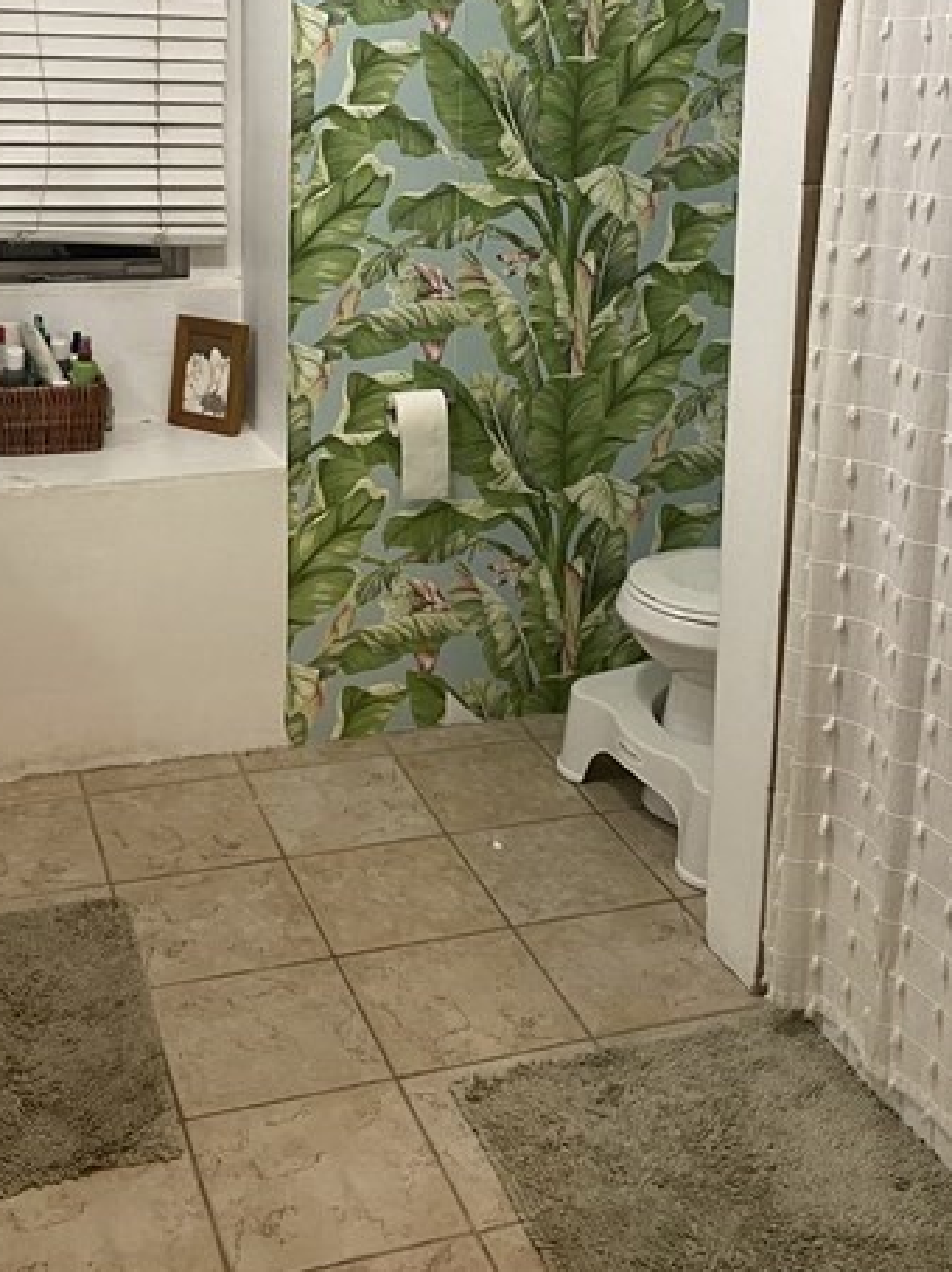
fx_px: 1615
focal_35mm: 44
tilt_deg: -8.4
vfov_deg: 41.7
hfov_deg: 32.8
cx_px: 406
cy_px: 319
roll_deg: -0.3
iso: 250
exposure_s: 1/60
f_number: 1.8
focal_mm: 4.25
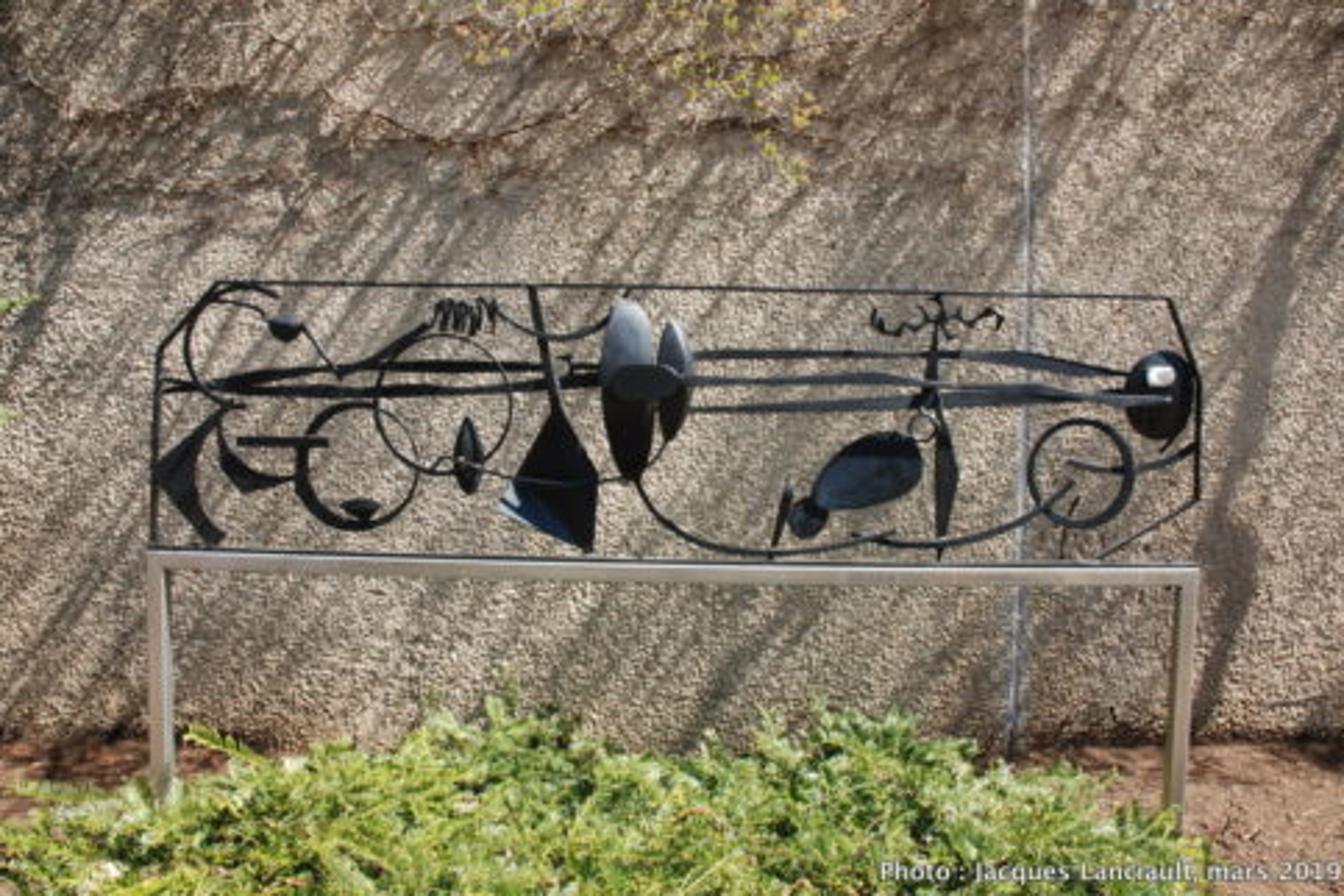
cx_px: 679
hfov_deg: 65.5
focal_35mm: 28
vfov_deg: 46.4
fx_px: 1045
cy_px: 447
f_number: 16
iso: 100
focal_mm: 18
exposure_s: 1/25
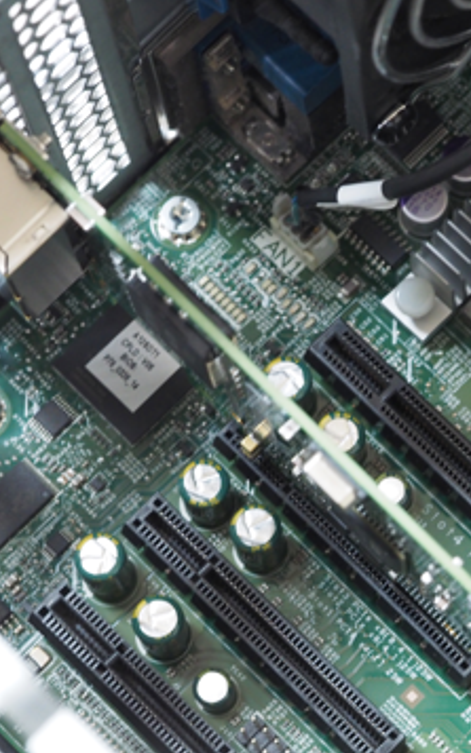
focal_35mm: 171
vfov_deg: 12.2
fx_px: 3513
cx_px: 289
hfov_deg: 7.7
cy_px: 375
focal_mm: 60
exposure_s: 1/6
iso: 1600
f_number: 5.6
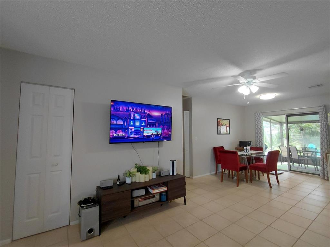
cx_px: 165
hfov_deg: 94.5
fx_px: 153
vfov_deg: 78.1
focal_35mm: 16
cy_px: 124
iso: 125
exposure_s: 1/60
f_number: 2.2
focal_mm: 1.64
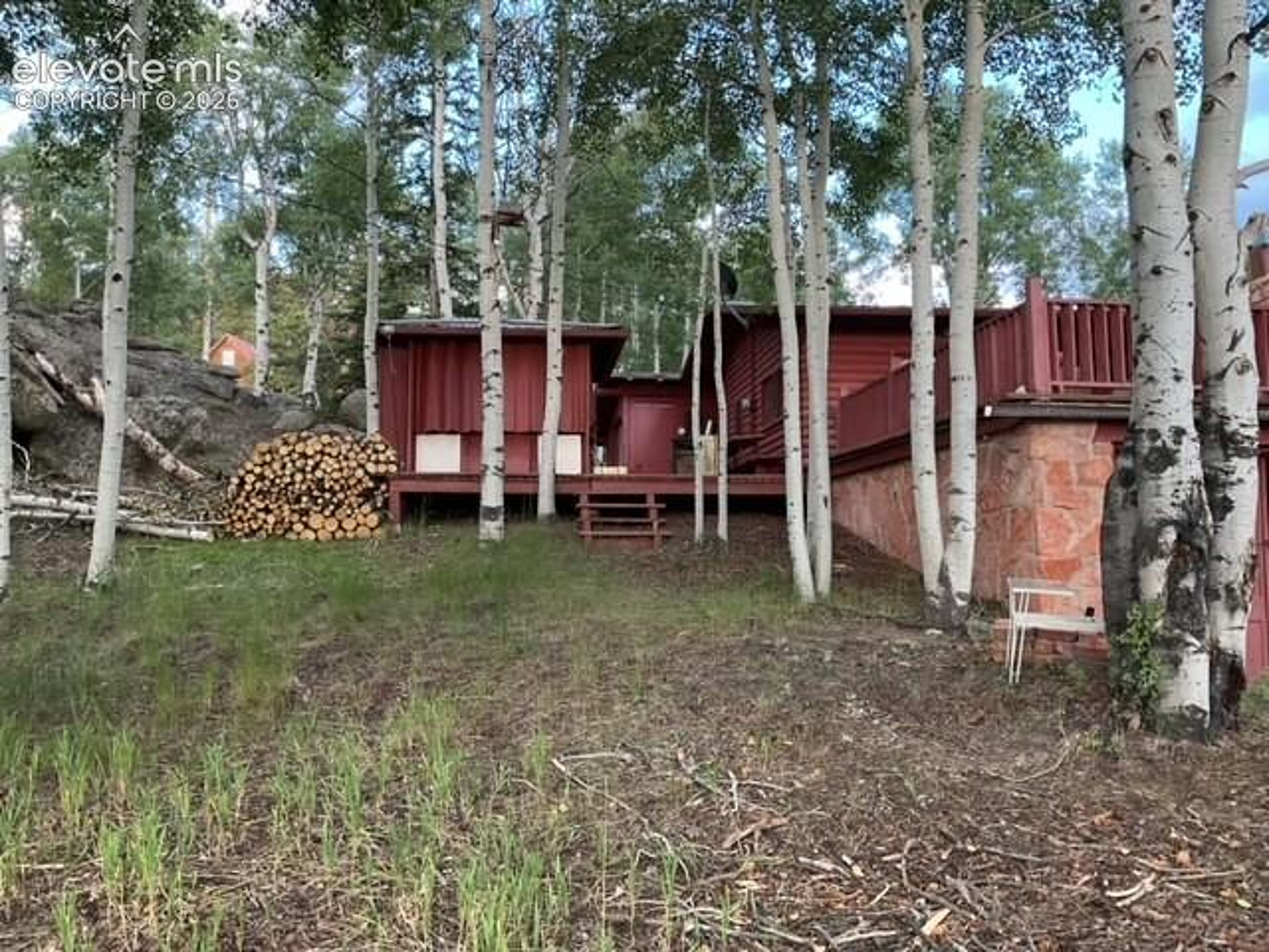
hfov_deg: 61.7
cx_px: 634
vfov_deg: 48.2
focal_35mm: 29
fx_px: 1063
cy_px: 476
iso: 64
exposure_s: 1/120
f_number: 1.8
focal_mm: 3
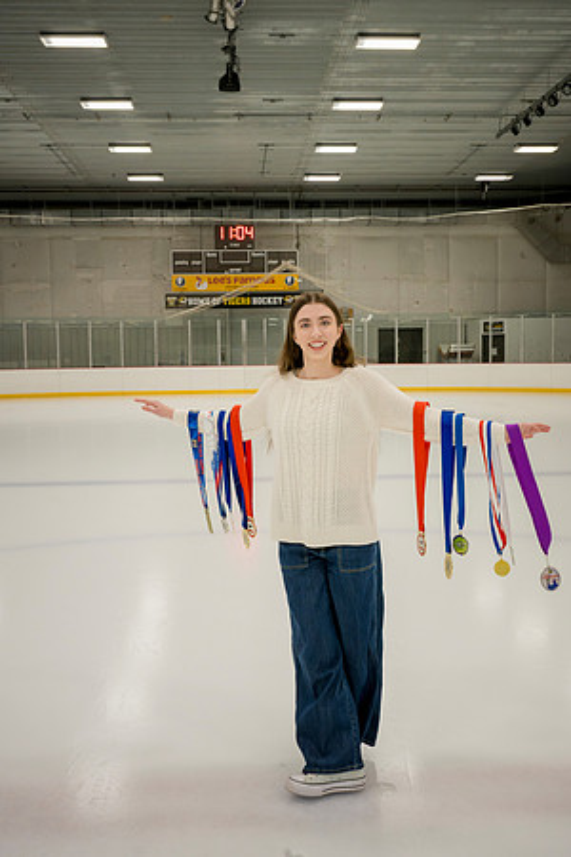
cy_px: 428
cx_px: 286
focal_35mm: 37
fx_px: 880
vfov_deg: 51.9
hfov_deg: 35.9
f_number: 8
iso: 3200
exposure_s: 1/250
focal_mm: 37
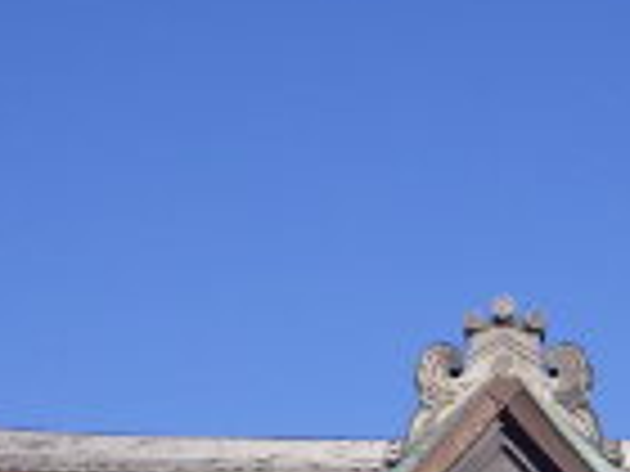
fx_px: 2985
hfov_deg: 11.9
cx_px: 608
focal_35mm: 164
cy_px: 580
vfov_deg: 8.9
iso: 125
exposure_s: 1/1250
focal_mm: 6.4
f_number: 3.5
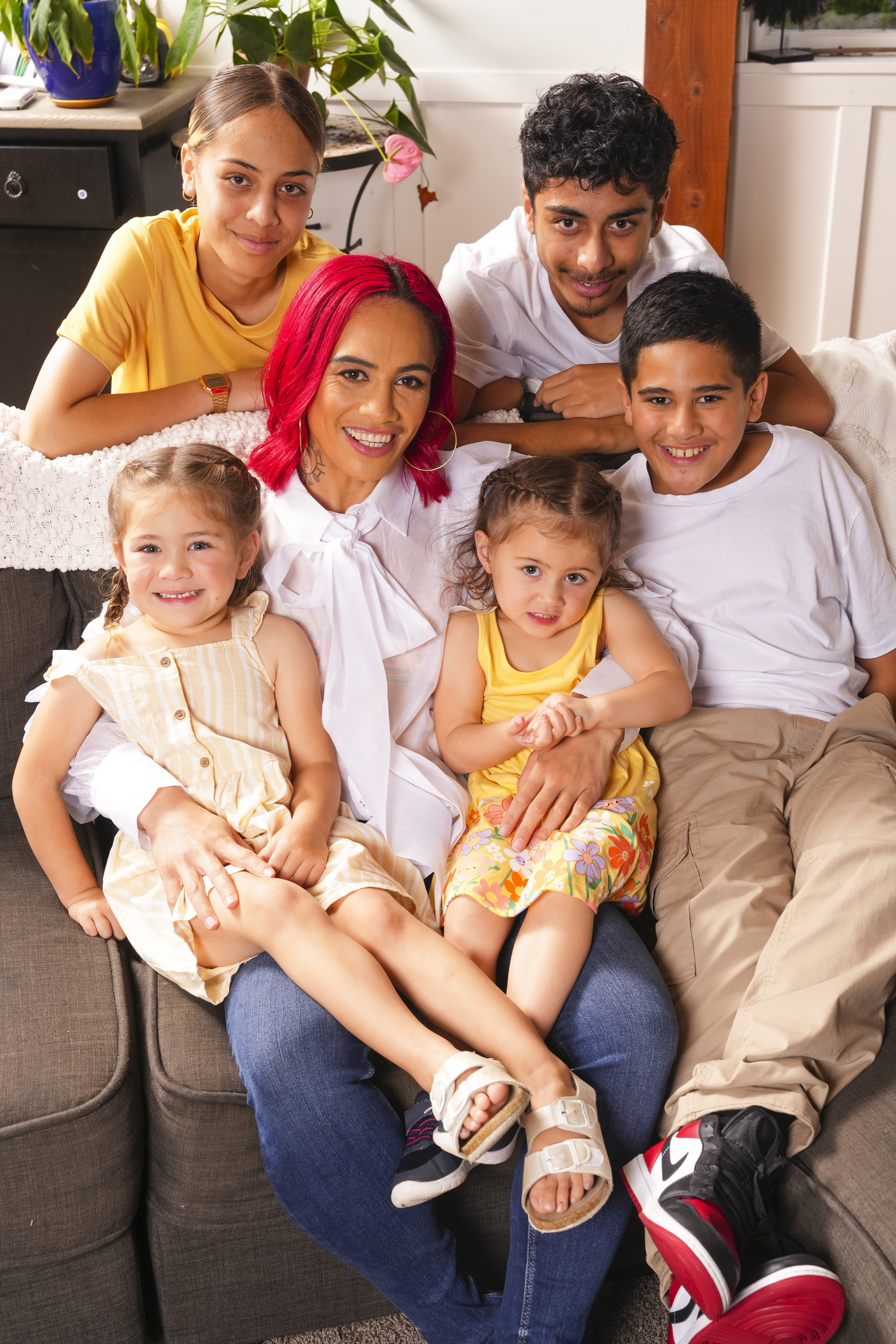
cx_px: 448
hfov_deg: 29.9
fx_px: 1680
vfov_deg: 43.6
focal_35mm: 45
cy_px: 672
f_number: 7.1
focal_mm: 45
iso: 500
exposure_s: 1/125
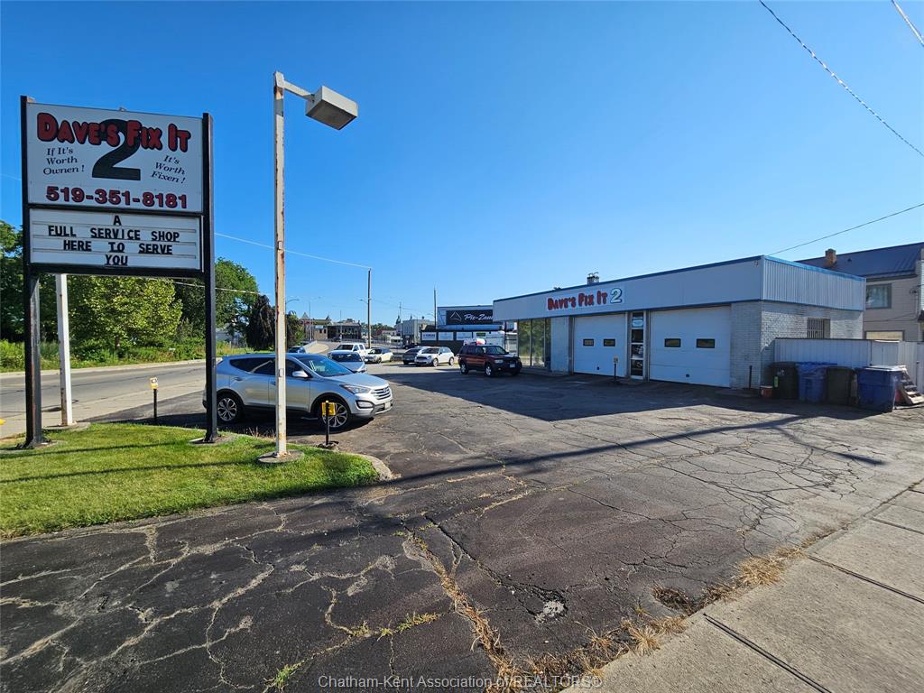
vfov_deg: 89.9
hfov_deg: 106.2
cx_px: 462
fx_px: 347
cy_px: 346
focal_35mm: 13
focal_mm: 2.2
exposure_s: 1/2423
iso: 50
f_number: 2.2
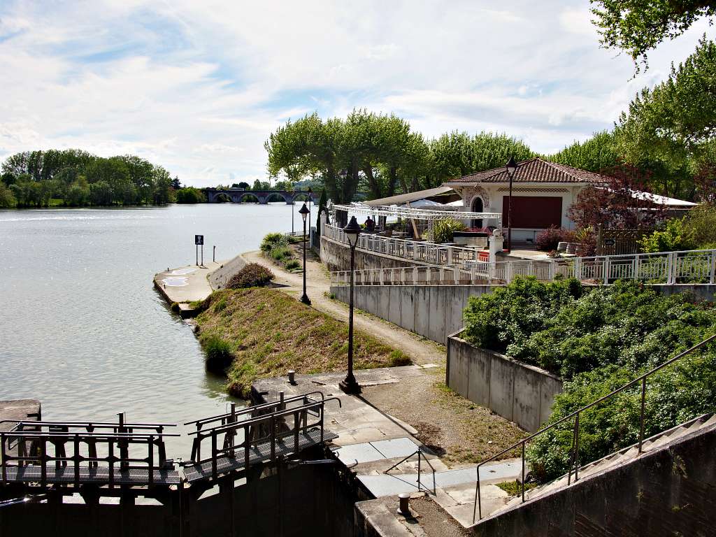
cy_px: 268
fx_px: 662
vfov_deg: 44.2
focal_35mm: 32
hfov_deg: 56.8
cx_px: 358
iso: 200
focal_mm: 16
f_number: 5
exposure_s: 1/1600
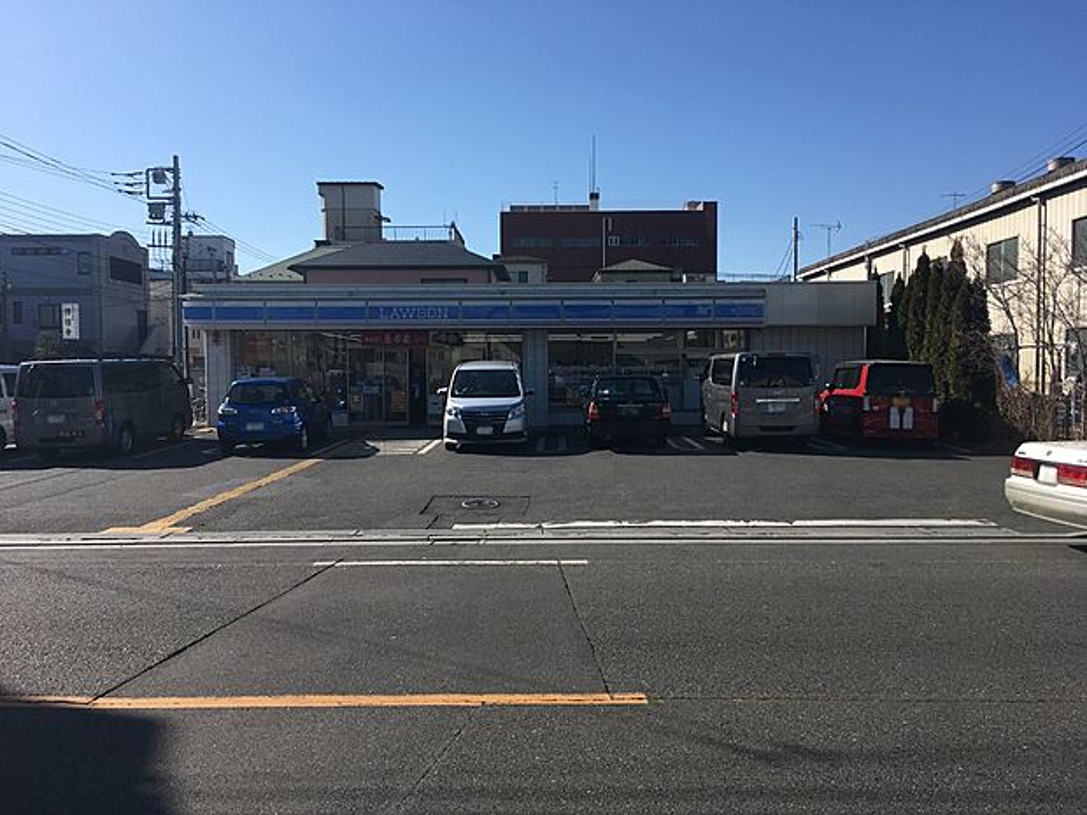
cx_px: 544
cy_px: 408
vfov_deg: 48.2
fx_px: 911
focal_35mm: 29
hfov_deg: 61.7
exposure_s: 1/1923
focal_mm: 4.15
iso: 25
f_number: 2.2
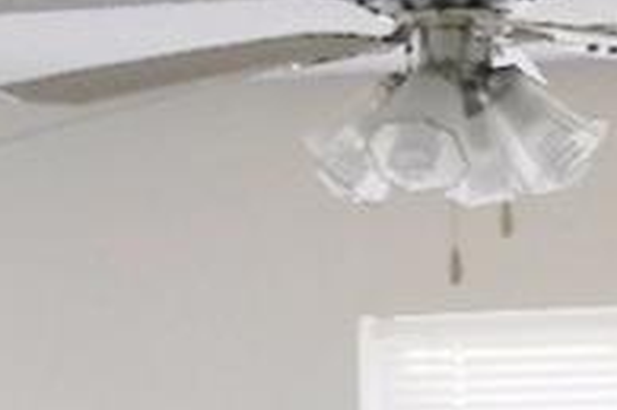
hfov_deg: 6.7
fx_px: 5291
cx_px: 541
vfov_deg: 4.3
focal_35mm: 309
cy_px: 1116
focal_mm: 26
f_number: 4
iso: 400
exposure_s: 1/50
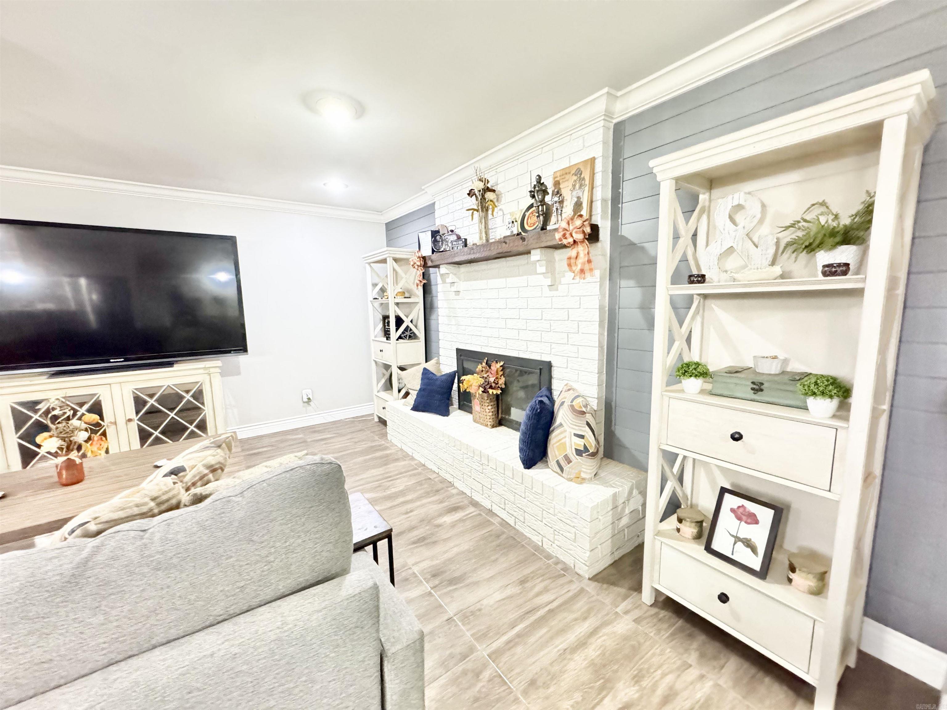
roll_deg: +0.5
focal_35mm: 14
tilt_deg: -7.4
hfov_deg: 102.1
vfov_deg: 85.7
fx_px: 383
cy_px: 355
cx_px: 474
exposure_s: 1/60
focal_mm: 2.22
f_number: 2.2
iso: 1250
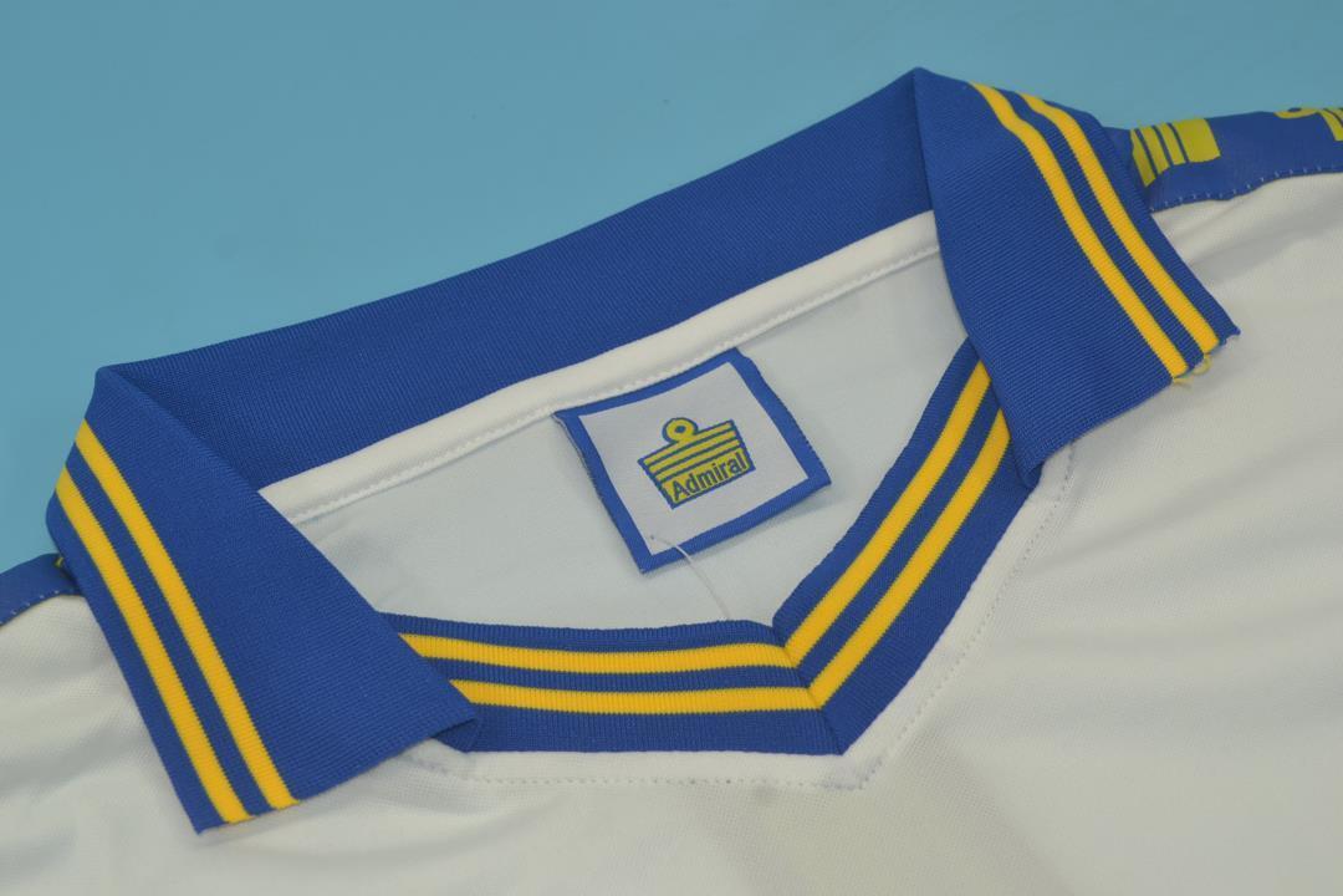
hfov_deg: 35.1
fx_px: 2126
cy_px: 448
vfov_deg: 23.8
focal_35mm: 57
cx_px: 672
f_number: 6.3
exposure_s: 1/80
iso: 200
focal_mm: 38
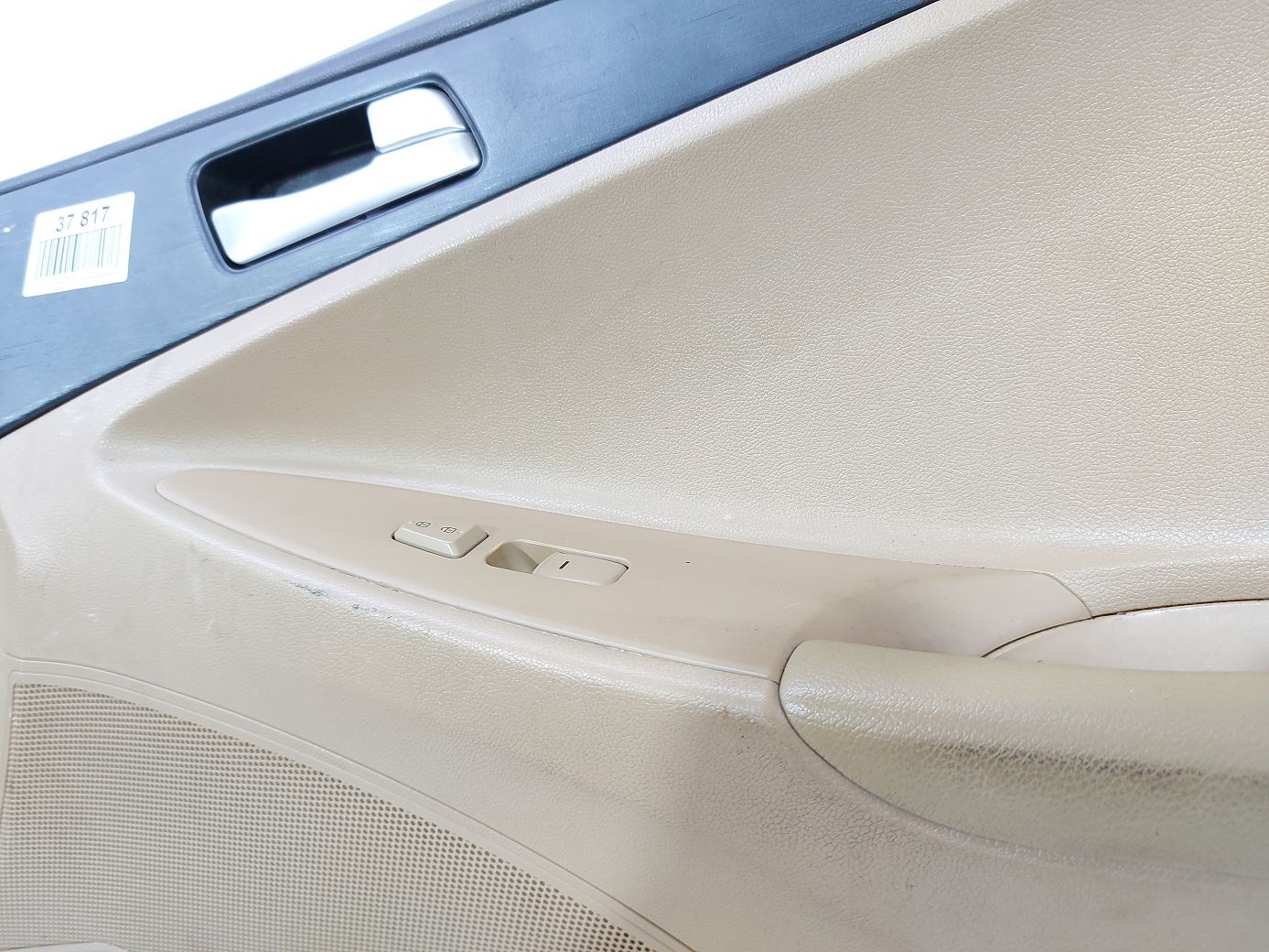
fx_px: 880
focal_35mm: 24
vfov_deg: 56.8
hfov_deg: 71.6
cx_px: 634
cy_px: 476
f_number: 1.8
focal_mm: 5.23
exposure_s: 1/50
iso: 125
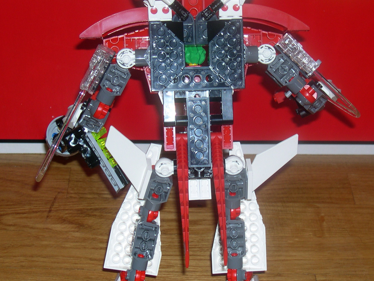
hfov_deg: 20.2
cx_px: 204
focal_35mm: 97
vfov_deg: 15.2
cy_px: 126
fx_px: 1048
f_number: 3.7
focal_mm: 14.2
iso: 100
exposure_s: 1/60
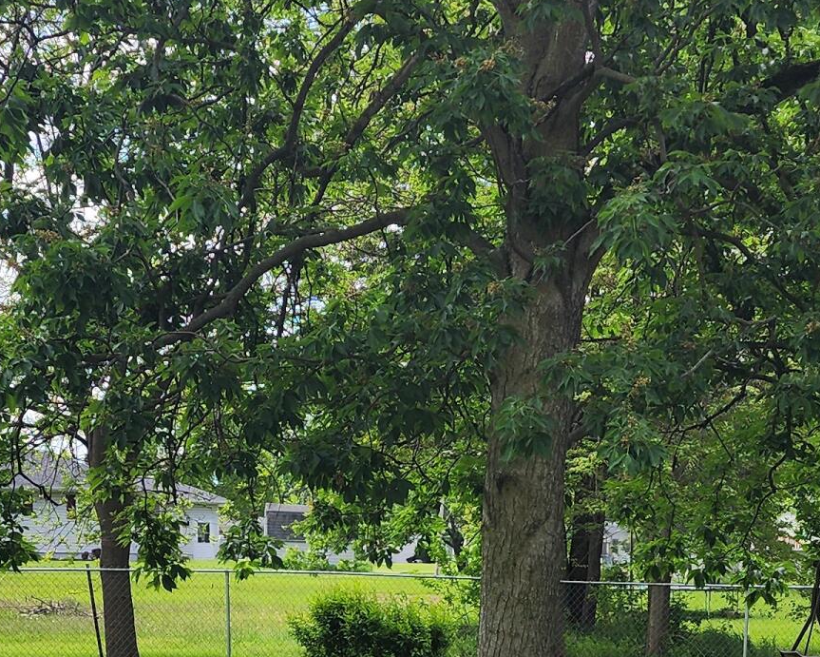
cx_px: 457
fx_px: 1894
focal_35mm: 78
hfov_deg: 24.4
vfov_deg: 18.5
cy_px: 815
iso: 12
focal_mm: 6.4
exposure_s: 1/713
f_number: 1.8
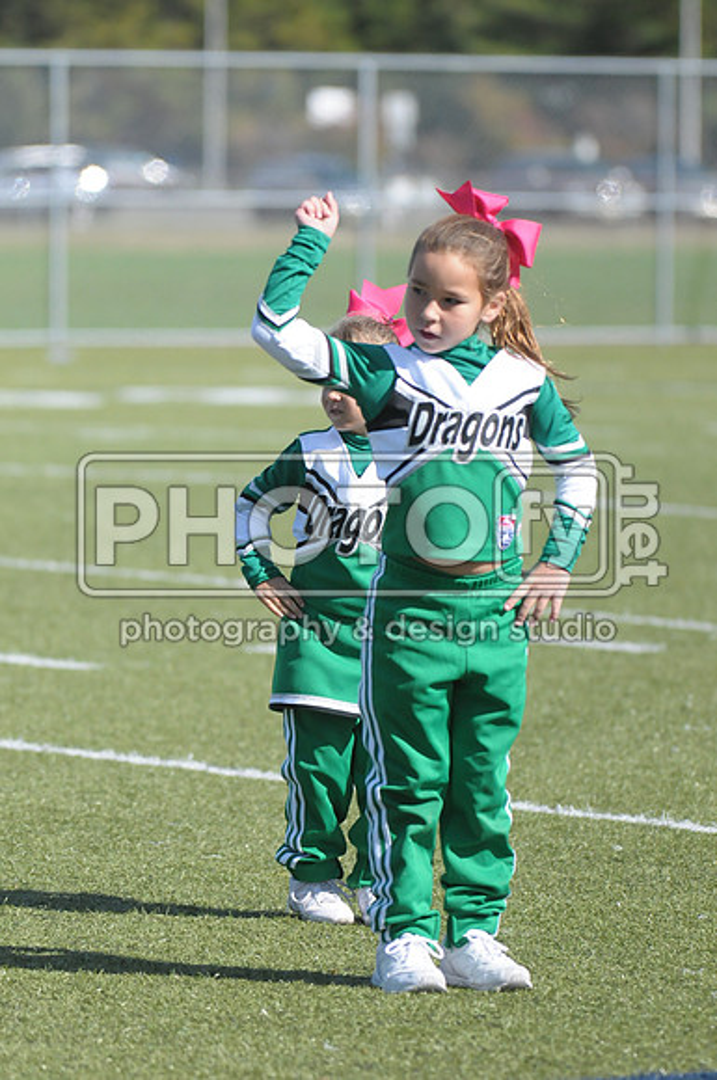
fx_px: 8989
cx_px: 358
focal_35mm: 300
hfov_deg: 4.6
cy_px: 540
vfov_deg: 6.9
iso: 1000
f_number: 4
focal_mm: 200
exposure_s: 1/6400
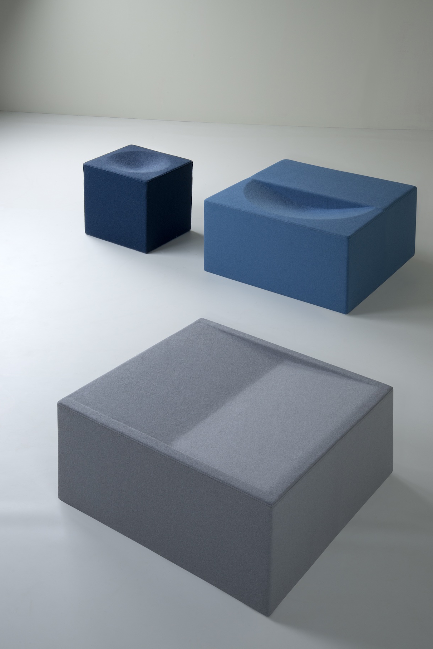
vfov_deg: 36.2
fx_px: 992
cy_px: 317
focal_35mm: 55
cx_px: 216
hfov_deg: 24.6
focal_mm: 52
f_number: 16
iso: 200
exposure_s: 1/5
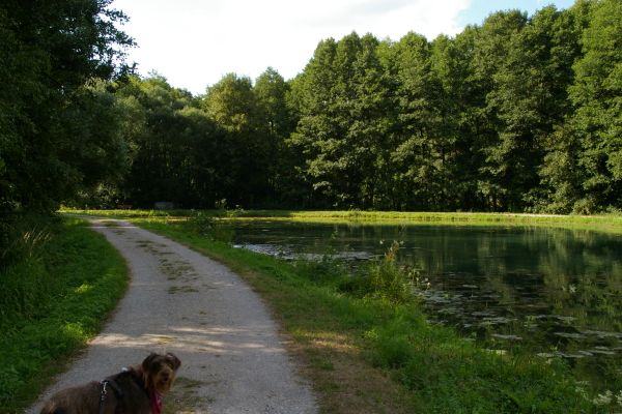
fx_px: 674
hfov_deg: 49.6
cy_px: 207
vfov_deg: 34.2
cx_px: 311
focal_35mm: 39
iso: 200
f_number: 13
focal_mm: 26
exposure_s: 1/45
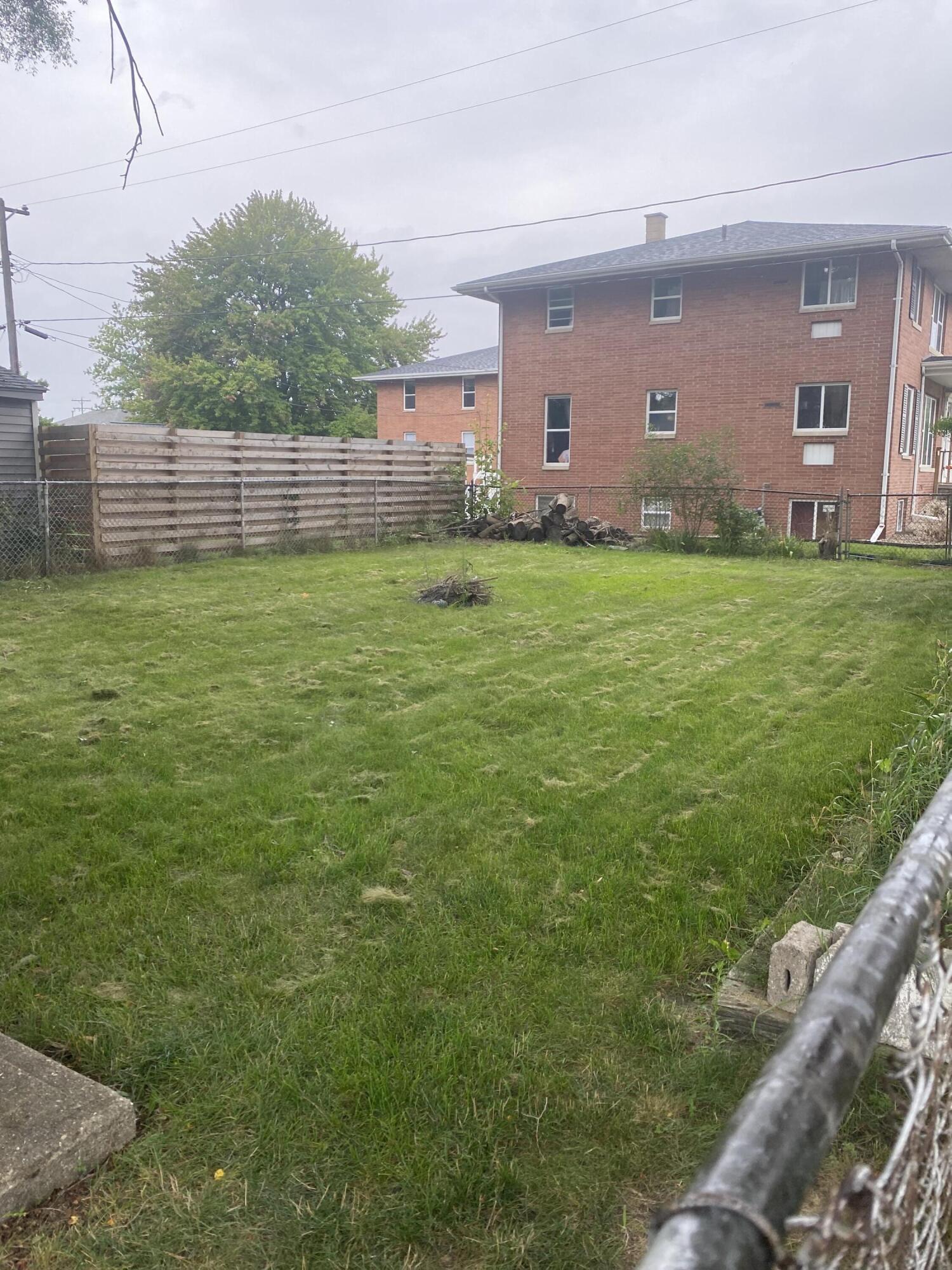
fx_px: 953
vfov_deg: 67.3
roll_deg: -2.9
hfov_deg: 53.1
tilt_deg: -8.7
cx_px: 476
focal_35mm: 26
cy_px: 635
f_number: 1.8
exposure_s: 1/395
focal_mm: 4.25
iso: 32
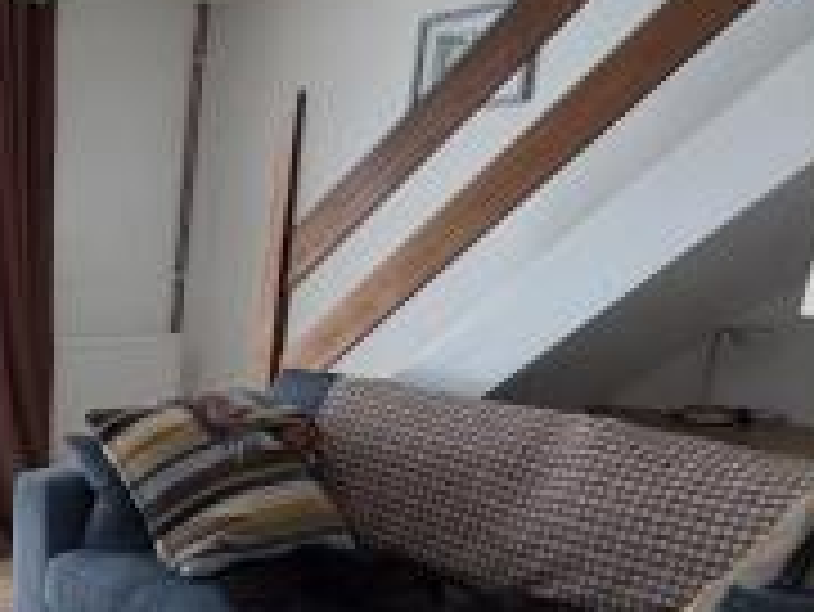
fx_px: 1059
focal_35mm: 45
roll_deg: -0.6
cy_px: 560
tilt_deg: -16.3
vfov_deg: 30.7
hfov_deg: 35.1
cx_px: -115
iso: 40
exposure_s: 1/221
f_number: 2.2
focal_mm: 2.22
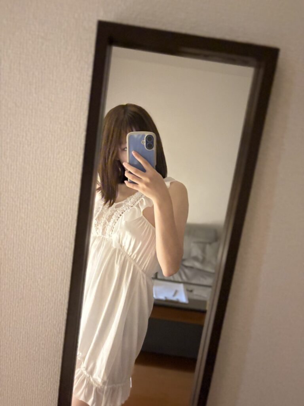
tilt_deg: -14.3
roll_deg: -8.6
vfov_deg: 67.3
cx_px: 152
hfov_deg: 53.1
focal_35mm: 26
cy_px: 203
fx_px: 304
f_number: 1.6
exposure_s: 1/15
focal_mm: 5.96
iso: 2500
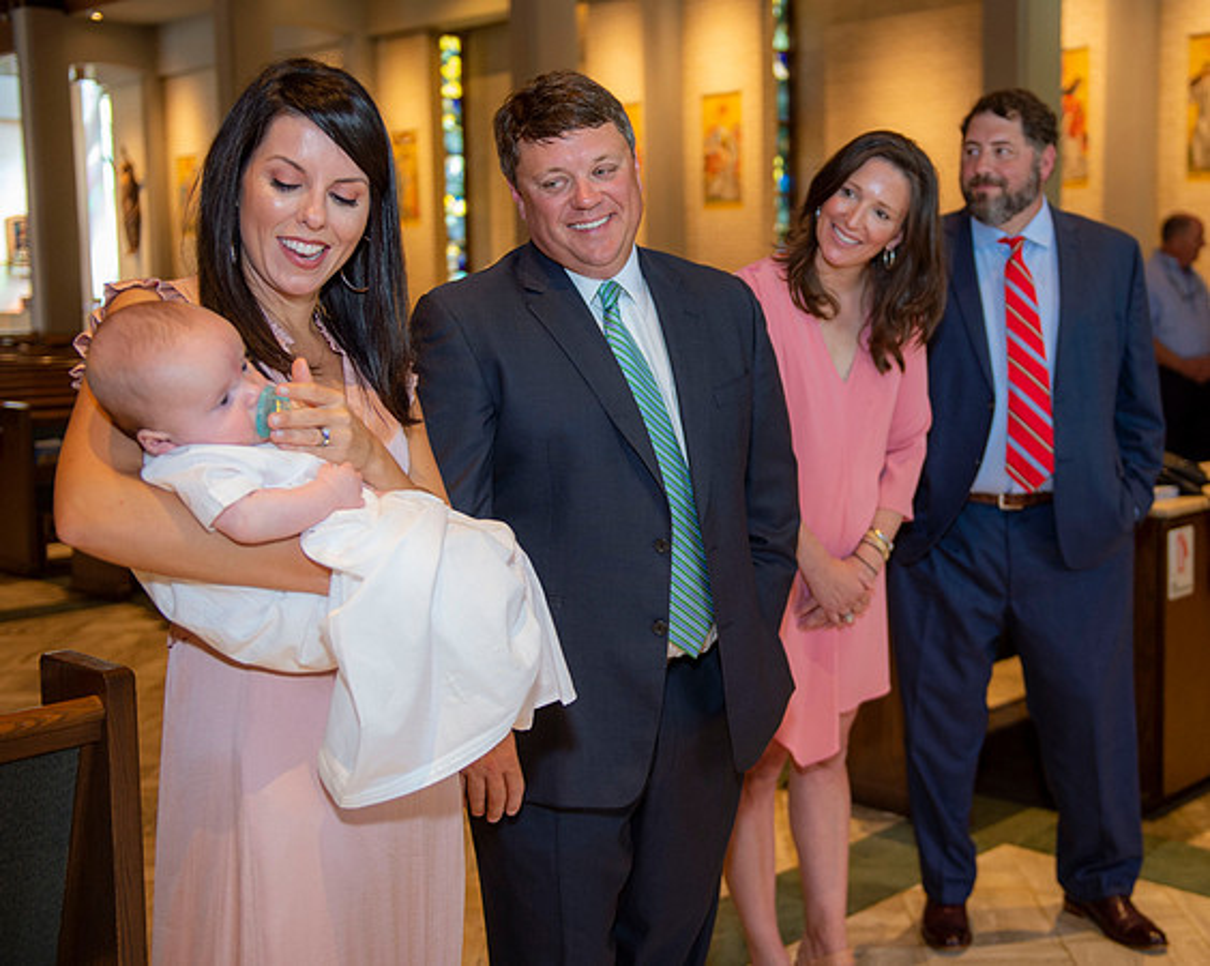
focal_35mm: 45
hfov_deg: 40.9
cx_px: 755
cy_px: 442
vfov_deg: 33.4
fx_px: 1610
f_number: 2.8
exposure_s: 1/100
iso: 1000
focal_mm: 36
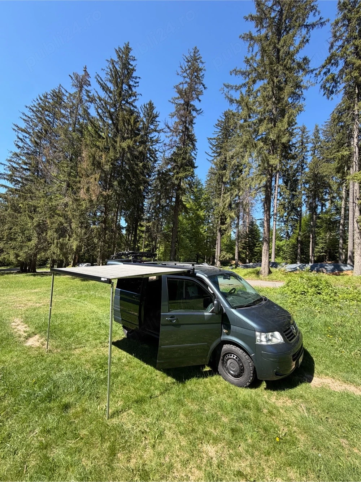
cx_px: 180
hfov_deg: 85.7
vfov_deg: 102.1
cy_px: 241
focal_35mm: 14
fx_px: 195
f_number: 2.2
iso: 50
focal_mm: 2.22
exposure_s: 1/502
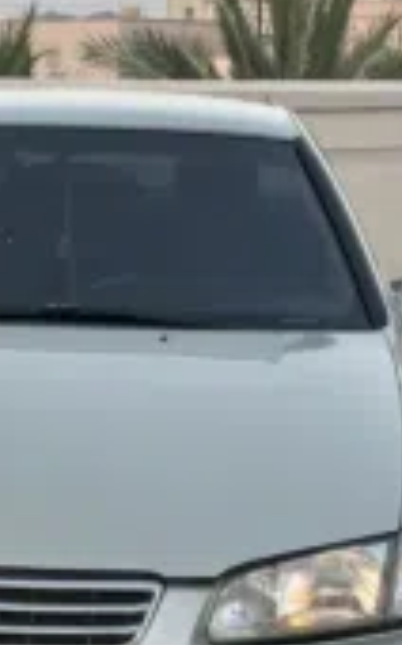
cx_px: 8
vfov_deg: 17.4
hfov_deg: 10.8
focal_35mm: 120
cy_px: 304
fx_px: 2107
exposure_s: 1/121
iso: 50
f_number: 1.78
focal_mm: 6.86
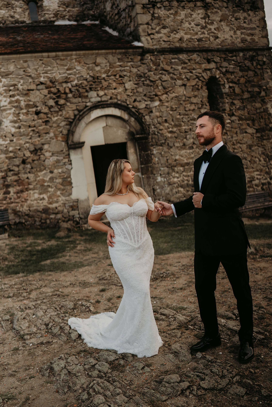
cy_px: 204
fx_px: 397
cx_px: 136
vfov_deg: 54.4
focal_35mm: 35
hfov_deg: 37.9
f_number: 1.8
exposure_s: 1/5000
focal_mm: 35
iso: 320
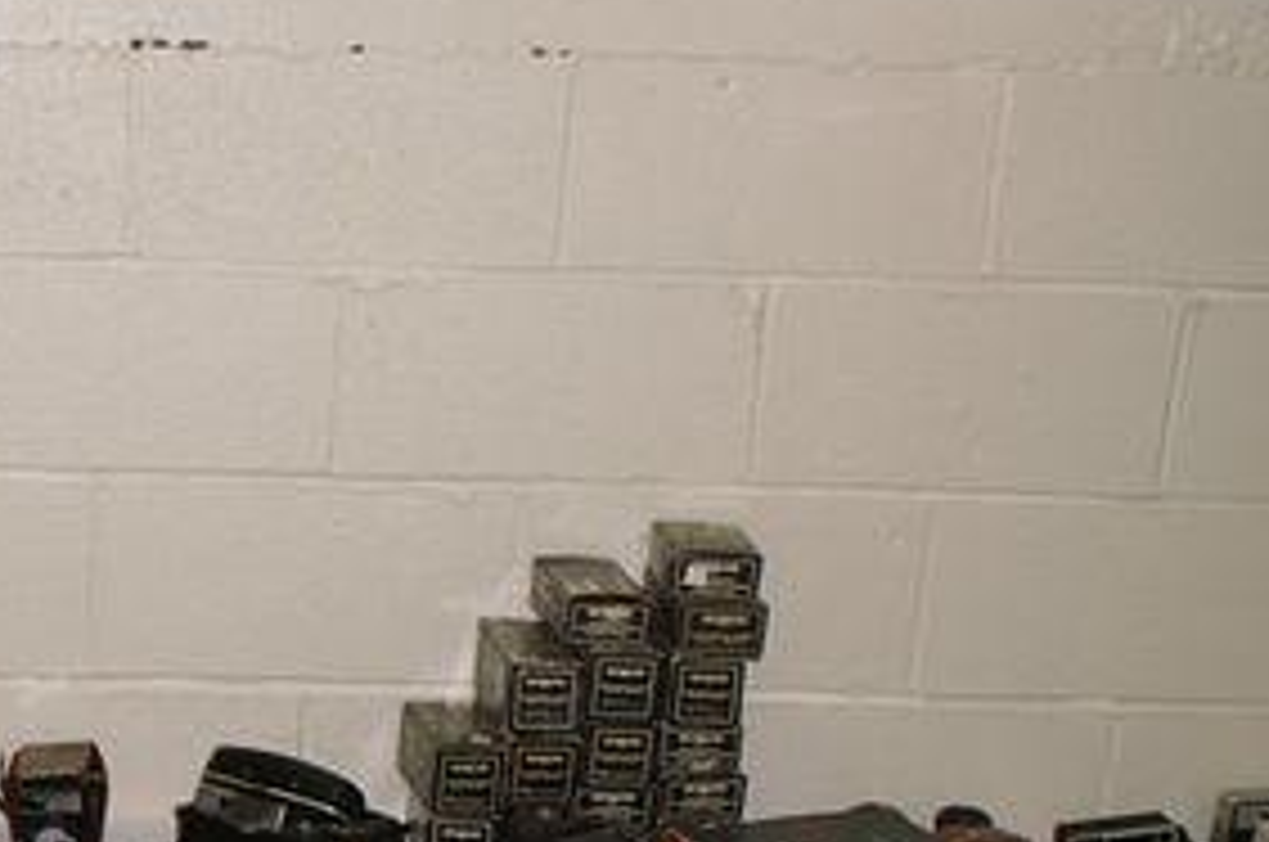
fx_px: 2639
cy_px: 819
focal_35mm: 75
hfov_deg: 25.1
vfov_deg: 17.7
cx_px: -135
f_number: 4
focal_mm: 22
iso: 400
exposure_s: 1/60
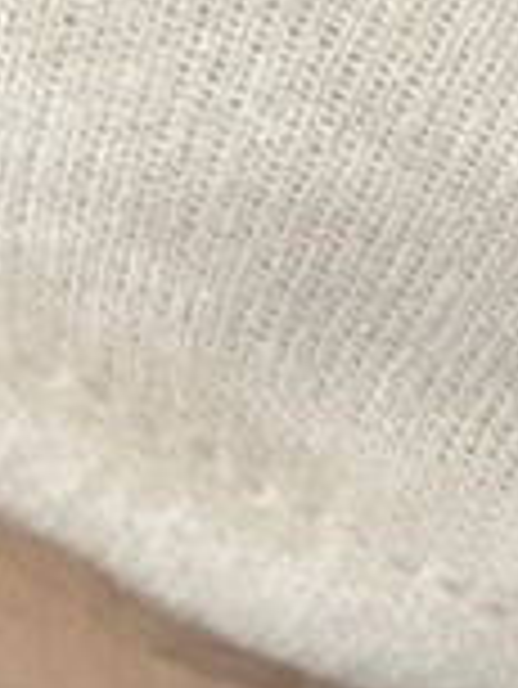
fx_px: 3248
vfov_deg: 9.8
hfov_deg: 7.9
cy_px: -1237
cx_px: 1545
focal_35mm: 163
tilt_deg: -51.8
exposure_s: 1/60
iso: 125
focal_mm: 4.25
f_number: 1.8
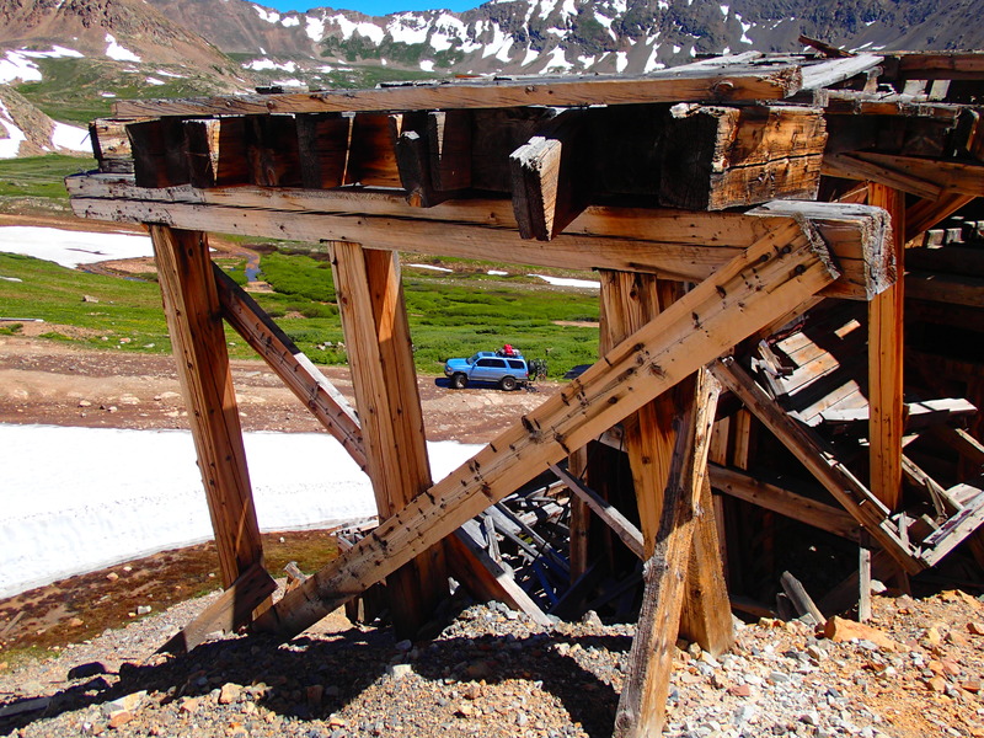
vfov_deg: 46.8
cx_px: 492
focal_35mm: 30
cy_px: 369
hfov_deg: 60.0
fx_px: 853
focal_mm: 5.5
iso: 100
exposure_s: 1/160
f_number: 9
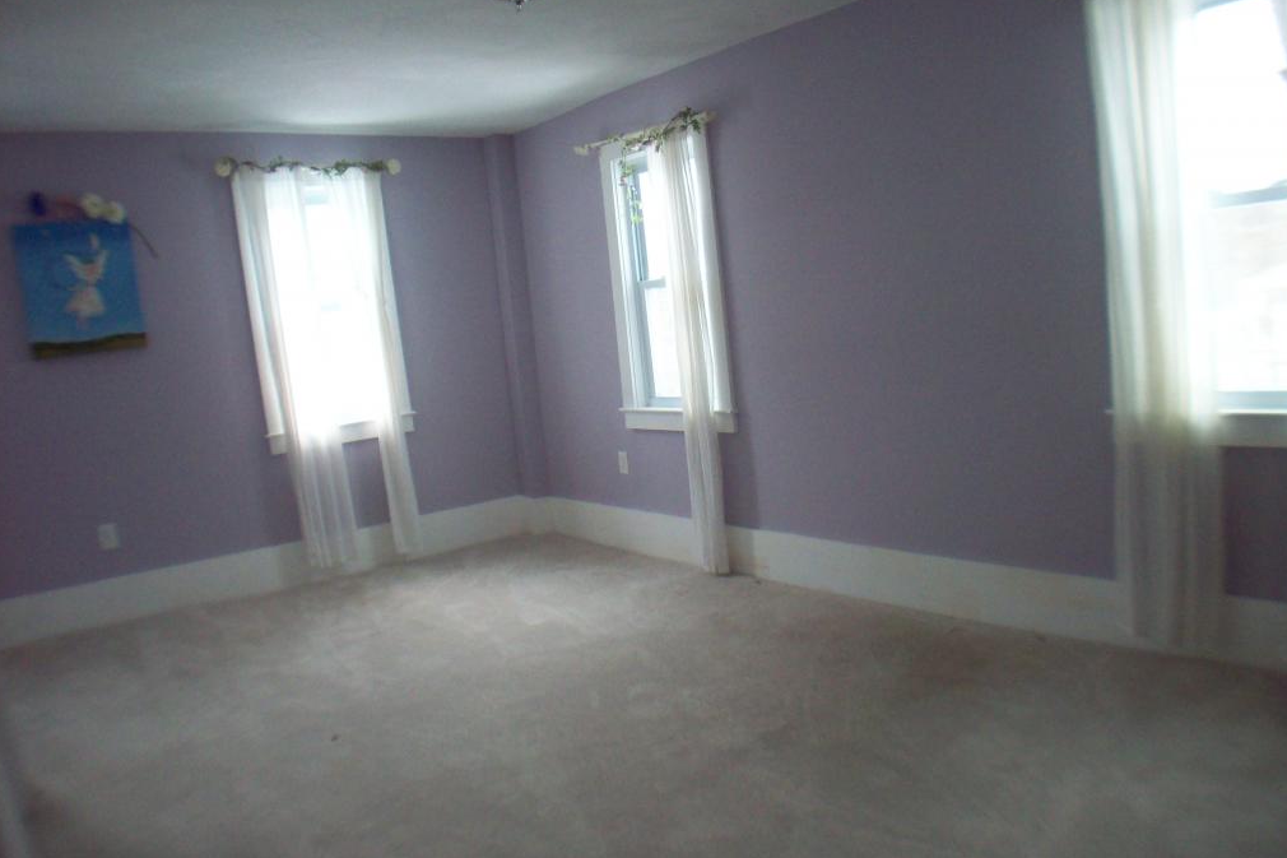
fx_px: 1394
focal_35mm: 39
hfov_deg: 49.6
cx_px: 647
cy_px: 433
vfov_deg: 34.2
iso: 160
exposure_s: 1/21.6
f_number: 2.8
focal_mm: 6.2
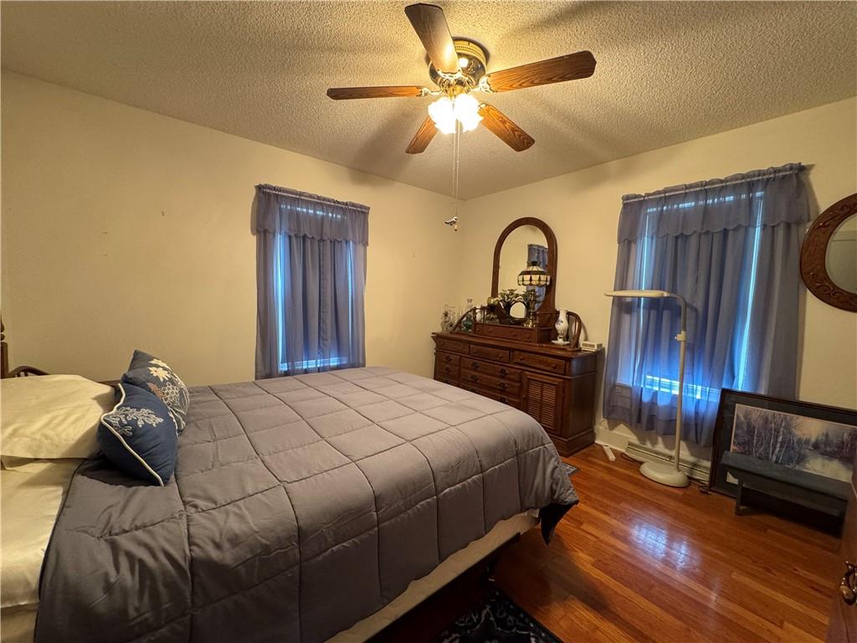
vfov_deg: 85.7
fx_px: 347
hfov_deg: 102.1
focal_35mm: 14
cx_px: 428
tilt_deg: -5.0
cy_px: 322
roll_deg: -1.2
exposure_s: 1/60
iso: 500
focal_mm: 2.22
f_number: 2.2
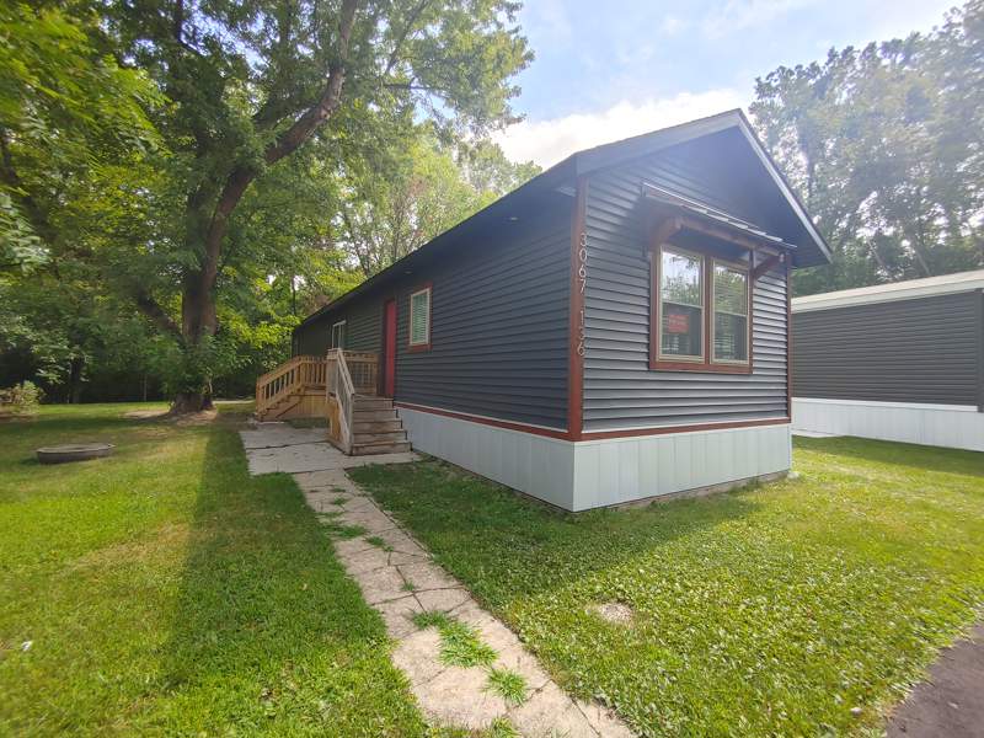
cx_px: 492
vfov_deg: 81.7
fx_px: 426
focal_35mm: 15
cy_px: 369
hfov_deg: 98.2
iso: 50
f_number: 2.2
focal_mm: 1.6
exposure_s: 1/262
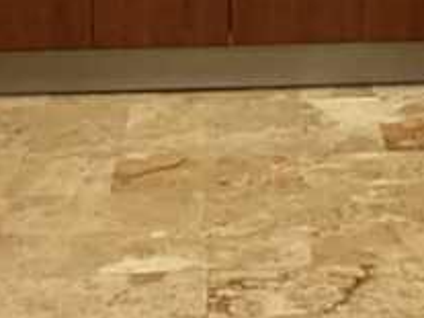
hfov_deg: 17.4
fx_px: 1371
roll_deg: -0.2
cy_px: -148
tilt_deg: -11.5
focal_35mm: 112
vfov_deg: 12.6
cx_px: 340
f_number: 2.2
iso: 80
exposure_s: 1/15
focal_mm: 4.15
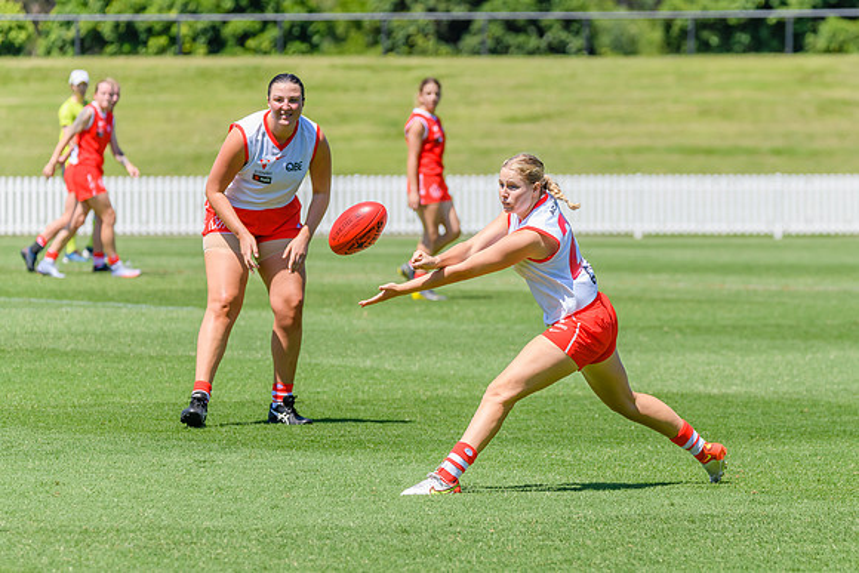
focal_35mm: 354
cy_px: 335
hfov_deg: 5.8
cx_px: 503
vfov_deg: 3.9
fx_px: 8440
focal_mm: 300
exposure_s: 1/2000
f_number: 8
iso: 800
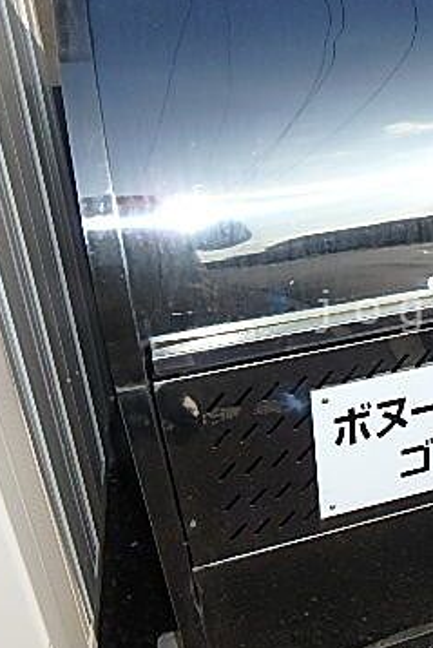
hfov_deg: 31.5
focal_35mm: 39
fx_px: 703
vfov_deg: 49.5
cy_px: 311
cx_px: 438
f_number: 6
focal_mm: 3.7
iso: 125
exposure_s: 1/800
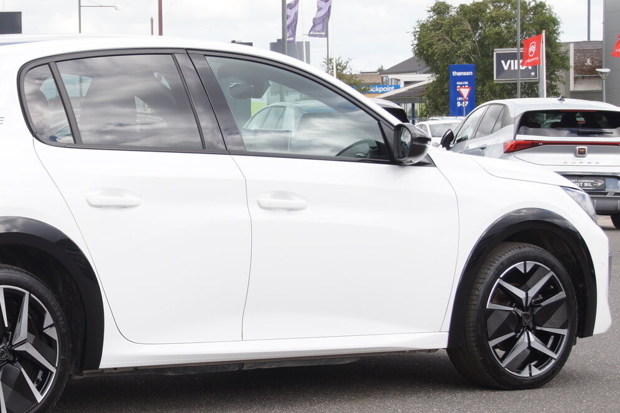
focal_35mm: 130
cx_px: 135
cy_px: 216
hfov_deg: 15.7
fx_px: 2237
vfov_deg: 10.5
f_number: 7.1
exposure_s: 1/125
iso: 100
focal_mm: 45
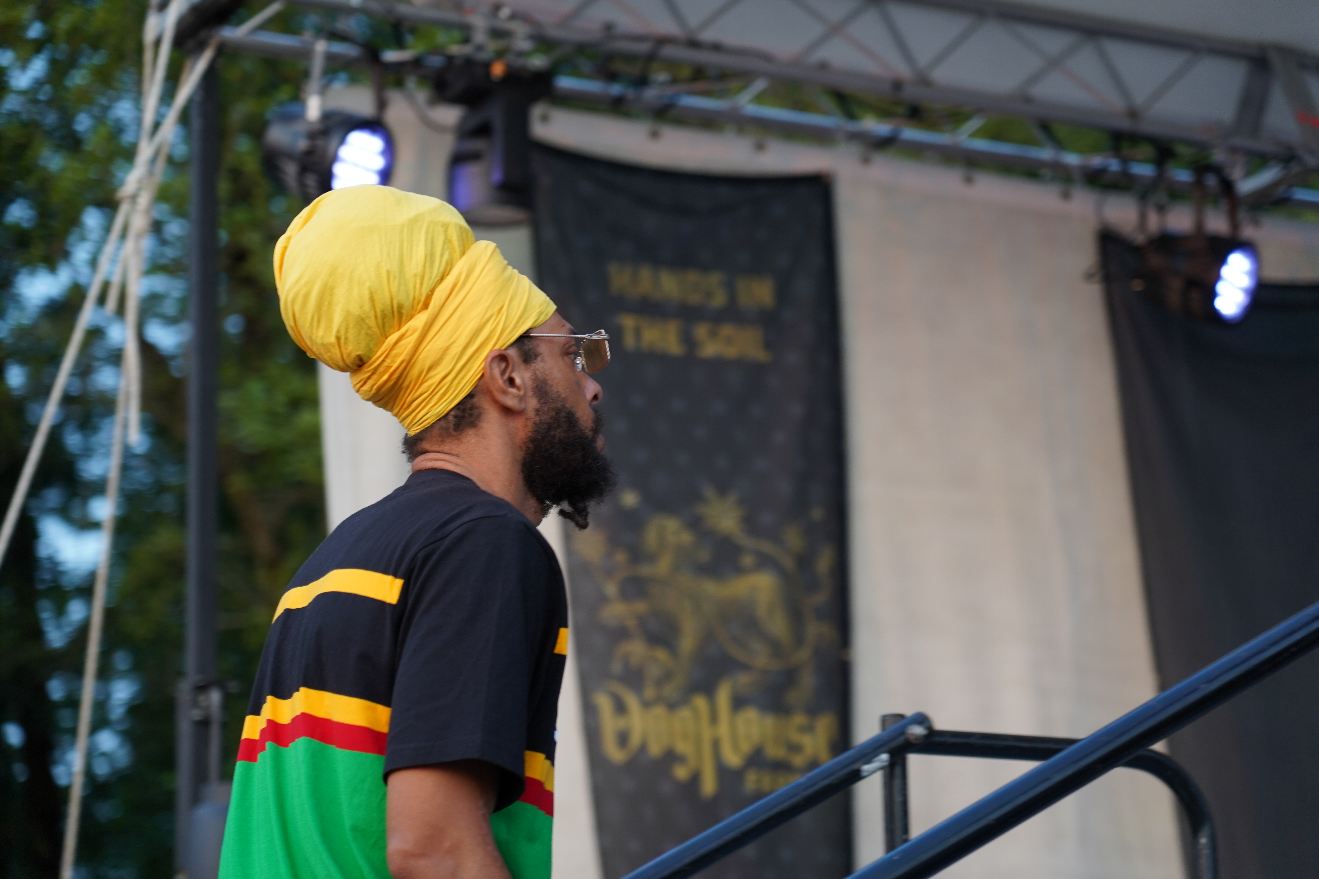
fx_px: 3847
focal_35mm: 105
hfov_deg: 19.5
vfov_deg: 13.0
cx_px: 660
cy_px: 440
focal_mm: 105
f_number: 4
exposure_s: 1/160
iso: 640
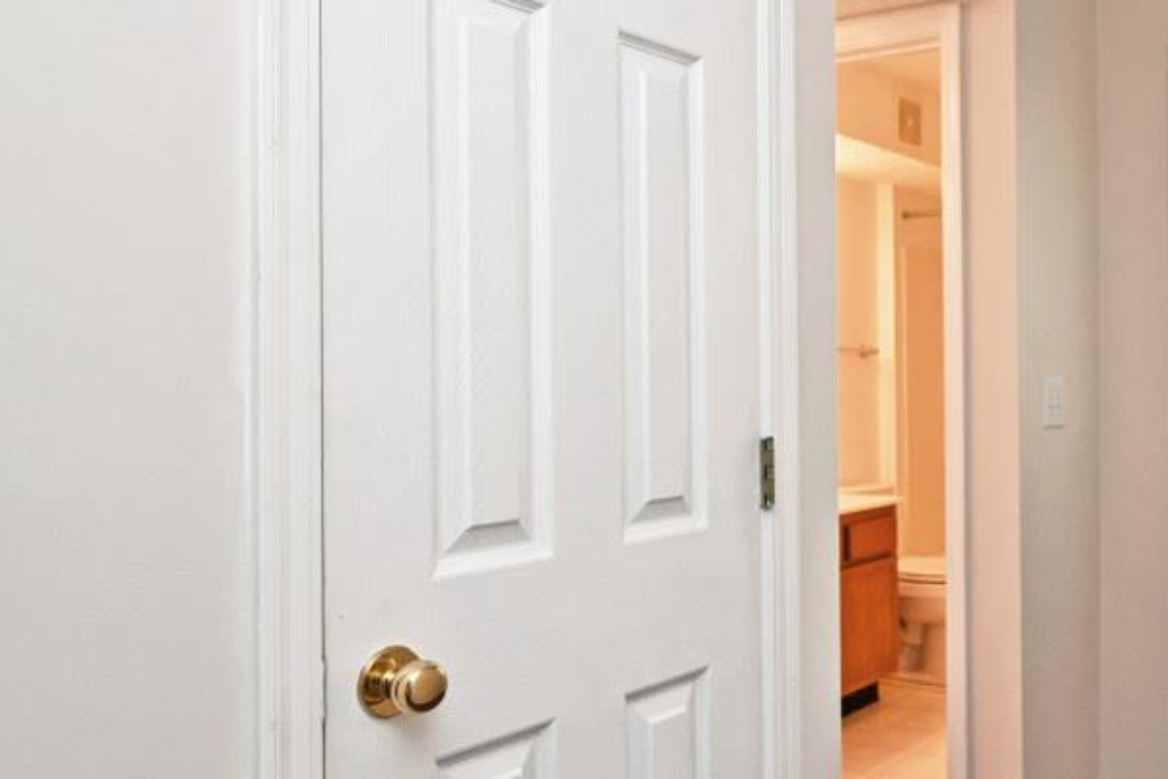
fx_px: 1135
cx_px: 966
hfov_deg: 50.5
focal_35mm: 35
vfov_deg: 37.9
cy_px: 382
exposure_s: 1/60
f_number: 4
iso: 360
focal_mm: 14
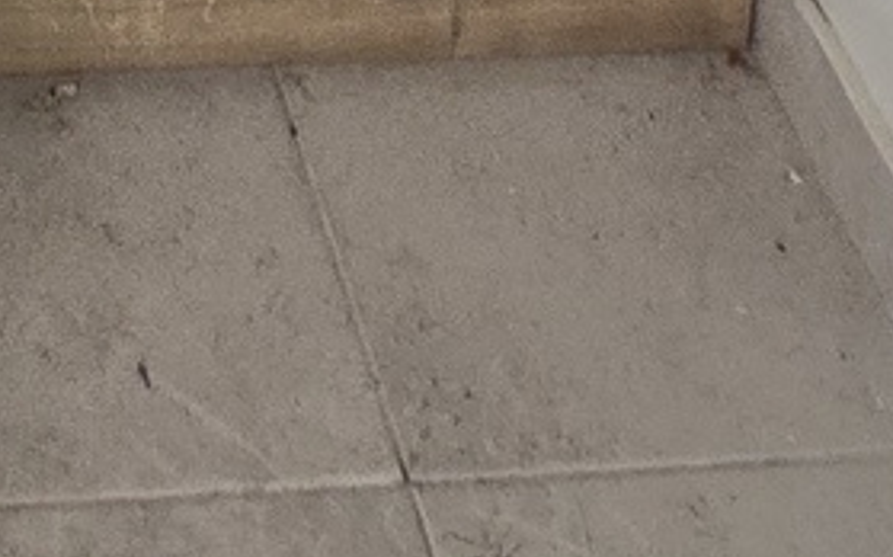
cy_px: -1597
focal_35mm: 95
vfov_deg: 8.3
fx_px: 2311
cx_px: -310
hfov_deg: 19.9
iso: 100
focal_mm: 2.2
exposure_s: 1/50
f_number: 2.2
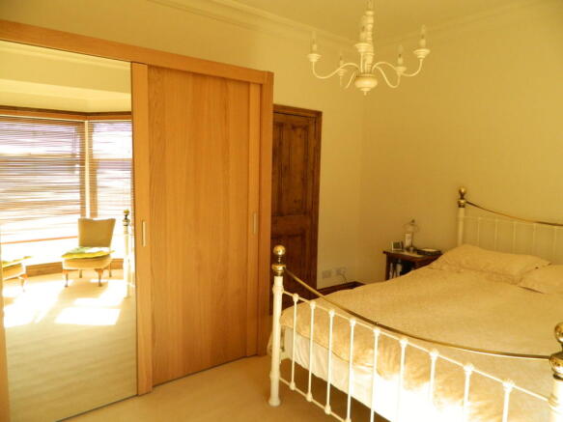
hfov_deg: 69.4
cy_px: 211
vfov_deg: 54.9
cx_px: 282
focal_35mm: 25
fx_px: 407
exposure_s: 1/200
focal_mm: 4.5
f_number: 3.1
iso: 400
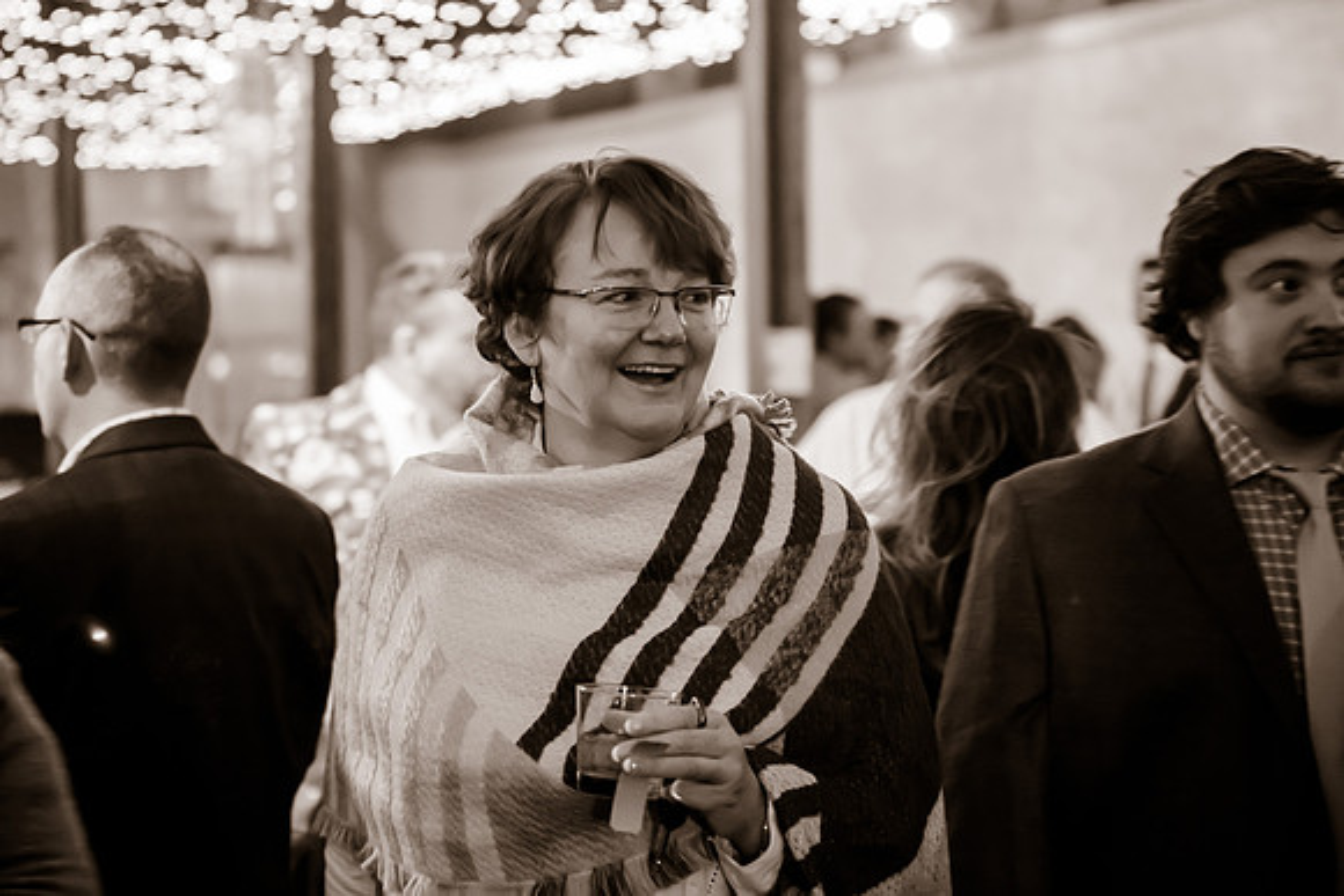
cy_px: 337
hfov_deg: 23.0
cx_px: 503
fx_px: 3293
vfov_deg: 15.5
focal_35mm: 88
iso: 5000
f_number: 2.8
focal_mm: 70
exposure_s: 1/80
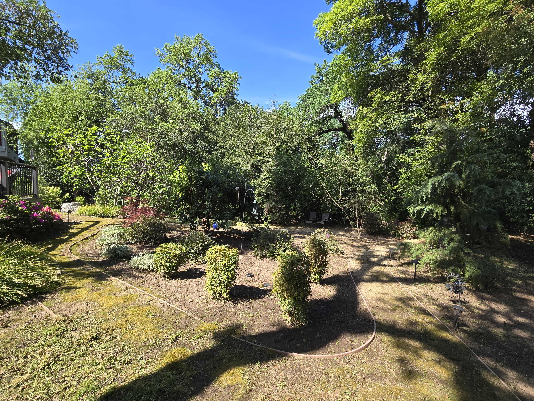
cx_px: 267
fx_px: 201
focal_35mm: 13
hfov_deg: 106.2
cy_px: 200
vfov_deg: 89.9
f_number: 2.2
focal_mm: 2.2
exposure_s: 1/838
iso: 50
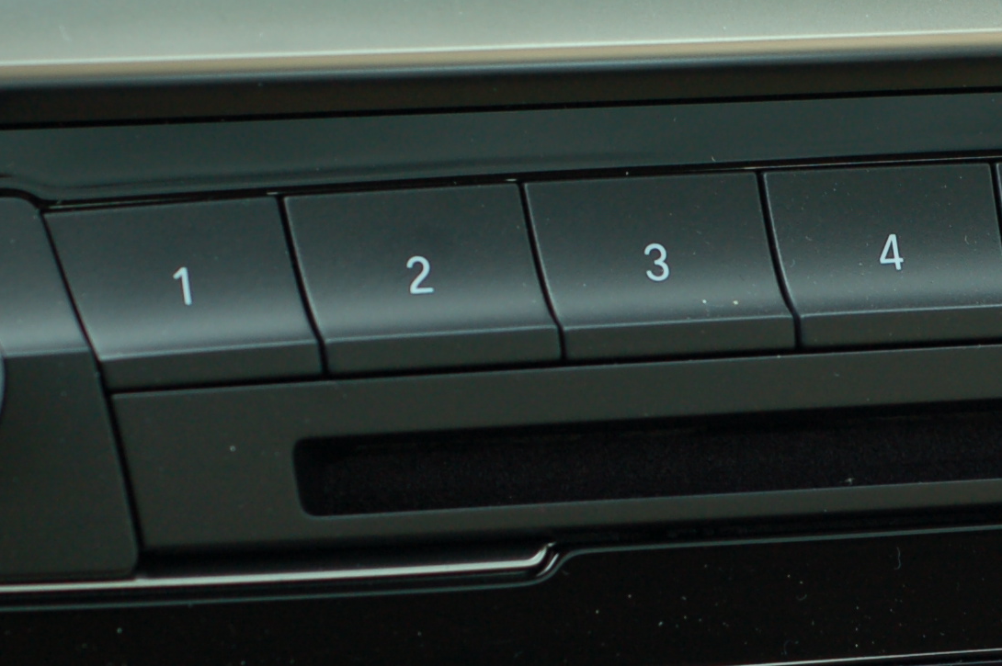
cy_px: 431
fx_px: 5757
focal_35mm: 207
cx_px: 895
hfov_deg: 9.9
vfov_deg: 6.6
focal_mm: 50
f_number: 4
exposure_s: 1/50
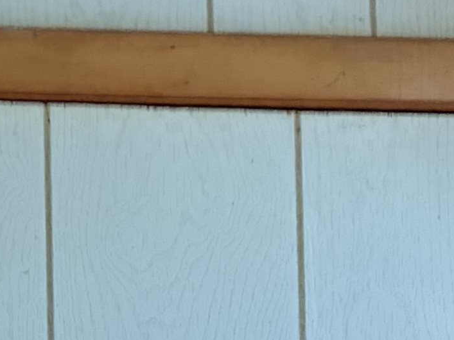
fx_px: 1482
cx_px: 126
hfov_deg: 17.3
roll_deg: +1.0
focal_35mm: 113
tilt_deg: +3.9
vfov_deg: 12.2
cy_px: 567
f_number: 1.6
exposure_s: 1/20
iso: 1000
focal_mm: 5.96
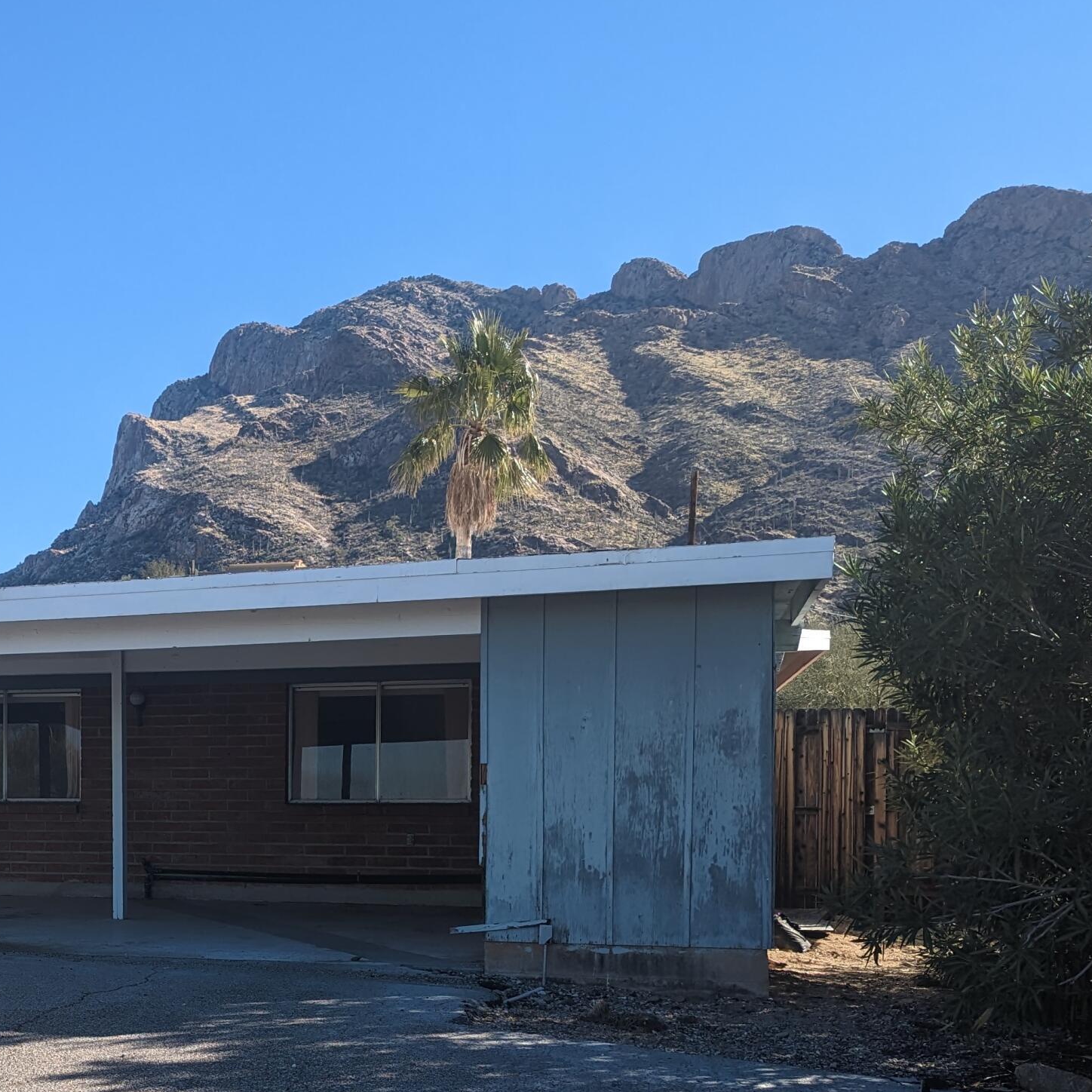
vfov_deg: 37.5
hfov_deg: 36.5
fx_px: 1570
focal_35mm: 44
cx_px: 155
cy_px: 811
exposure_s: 1/1088
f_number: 1.85
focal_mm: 6.81
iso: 46
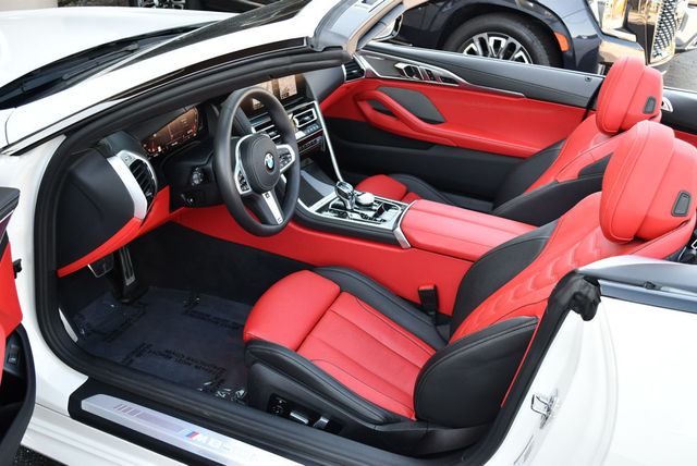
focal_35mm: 36
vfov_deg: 36.9
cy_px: 233
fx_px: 698
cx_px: 348
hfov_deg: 53.1
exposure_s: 1/250
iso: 500
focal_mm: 18
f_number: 3.5
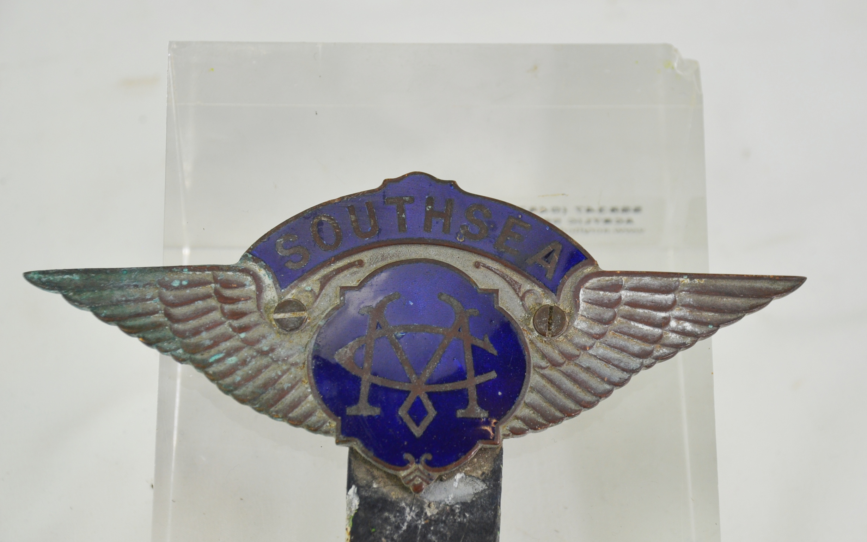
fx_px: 2528
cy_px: 274
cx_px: 434
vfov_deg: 12.2
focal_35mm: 107
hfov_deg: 19.5
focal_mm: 70
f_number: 5.3
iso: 720
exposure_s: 1/250
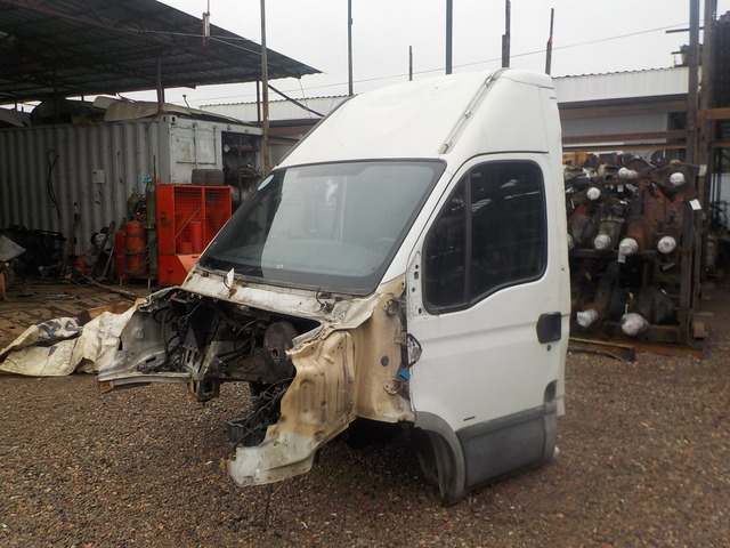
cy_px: 274
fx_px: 633
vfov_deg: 46.8
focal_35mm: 30
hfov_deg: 60.0
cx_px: 365
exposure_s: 1/100
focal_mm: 4.1
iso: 125
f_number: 3.3
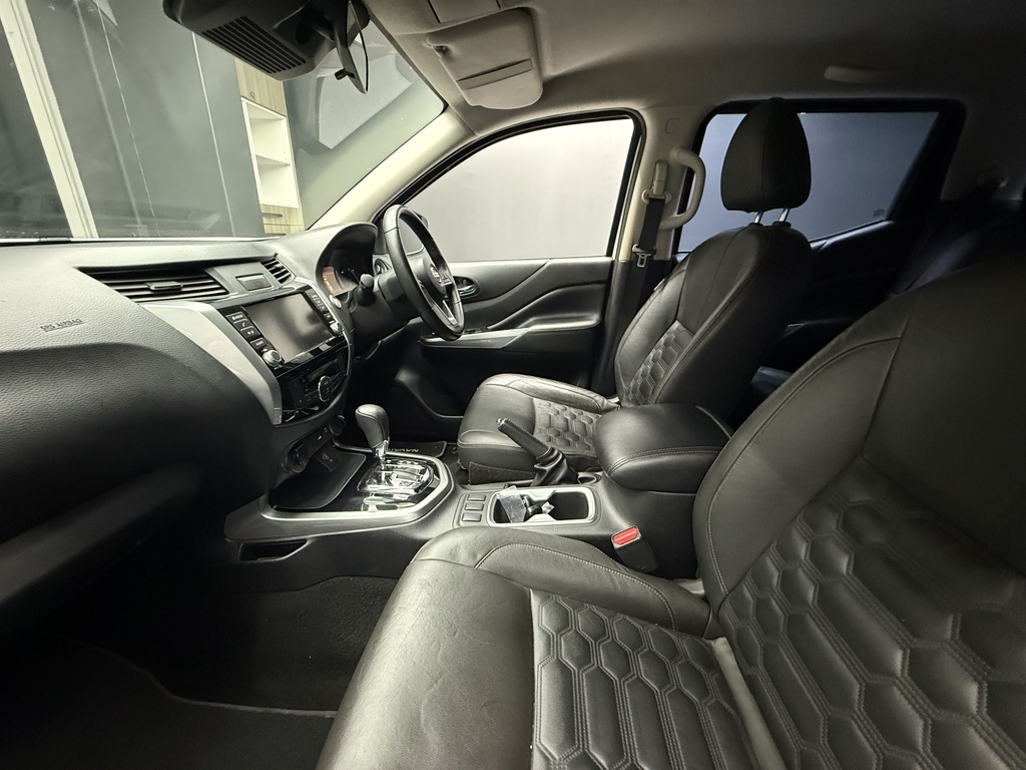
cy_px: 385
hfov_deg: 102.1
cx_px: 513
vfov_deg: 85.7
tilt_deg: -19.7
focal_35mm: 14
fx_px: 415
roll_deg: -0.8
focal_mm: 2.22
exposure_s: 1/33
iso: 1000
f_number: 2.2
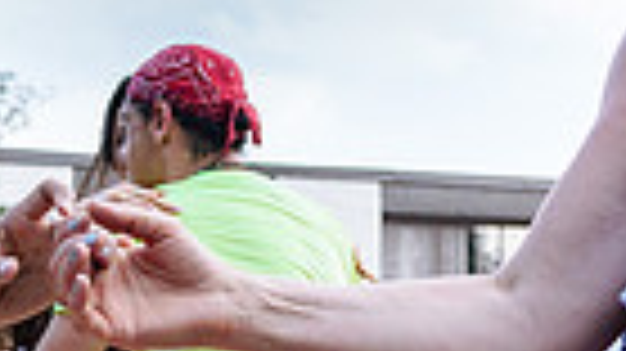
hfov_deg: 19.3
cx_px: 243
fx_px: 1841
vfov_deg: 10.9
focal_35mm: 111
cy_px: 281
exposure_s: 1/400
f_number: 2.8
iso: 100
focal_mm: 17
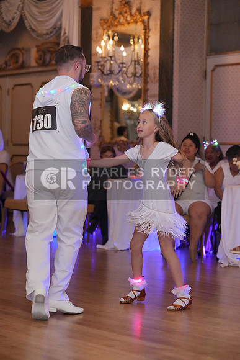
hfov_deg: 14.9
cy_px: 180
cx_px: 120
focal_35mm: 92
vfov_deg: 22.1
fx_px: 919
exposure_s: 1/250
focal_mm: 92
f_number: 3.5
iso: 8000
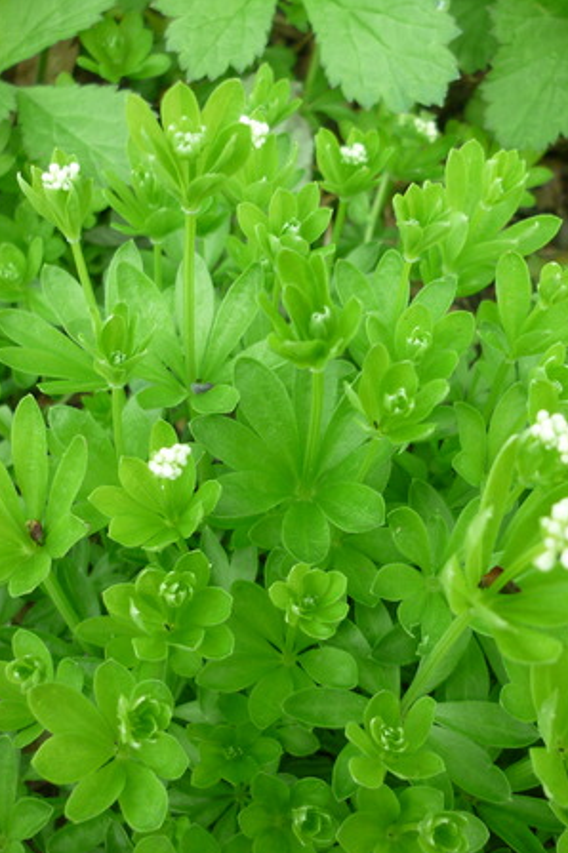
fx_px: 1090
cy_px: 426
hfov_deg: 29.2
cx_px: 290
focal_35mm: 46
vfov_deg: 42.8
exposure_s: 1/40
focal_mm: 5.5
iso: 80
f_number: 2.8
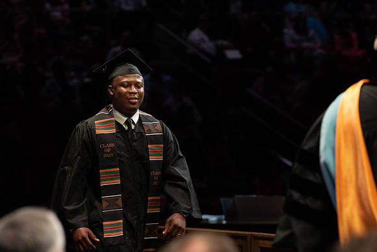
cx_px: 188
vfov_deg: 7.6
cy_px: 126
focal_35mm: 180
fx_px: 1883
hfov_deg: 11.4
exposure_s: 1/320
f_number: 4.5
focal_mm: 175
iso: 1600
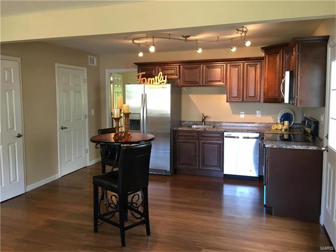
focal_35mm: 29
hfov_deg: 61.7
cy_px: 126
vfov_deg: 48.2
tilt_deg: -6.0
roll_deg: +0.5
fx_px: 281
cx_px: 168
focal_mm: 4.15
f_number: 2.2
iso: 100
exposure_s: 1/30
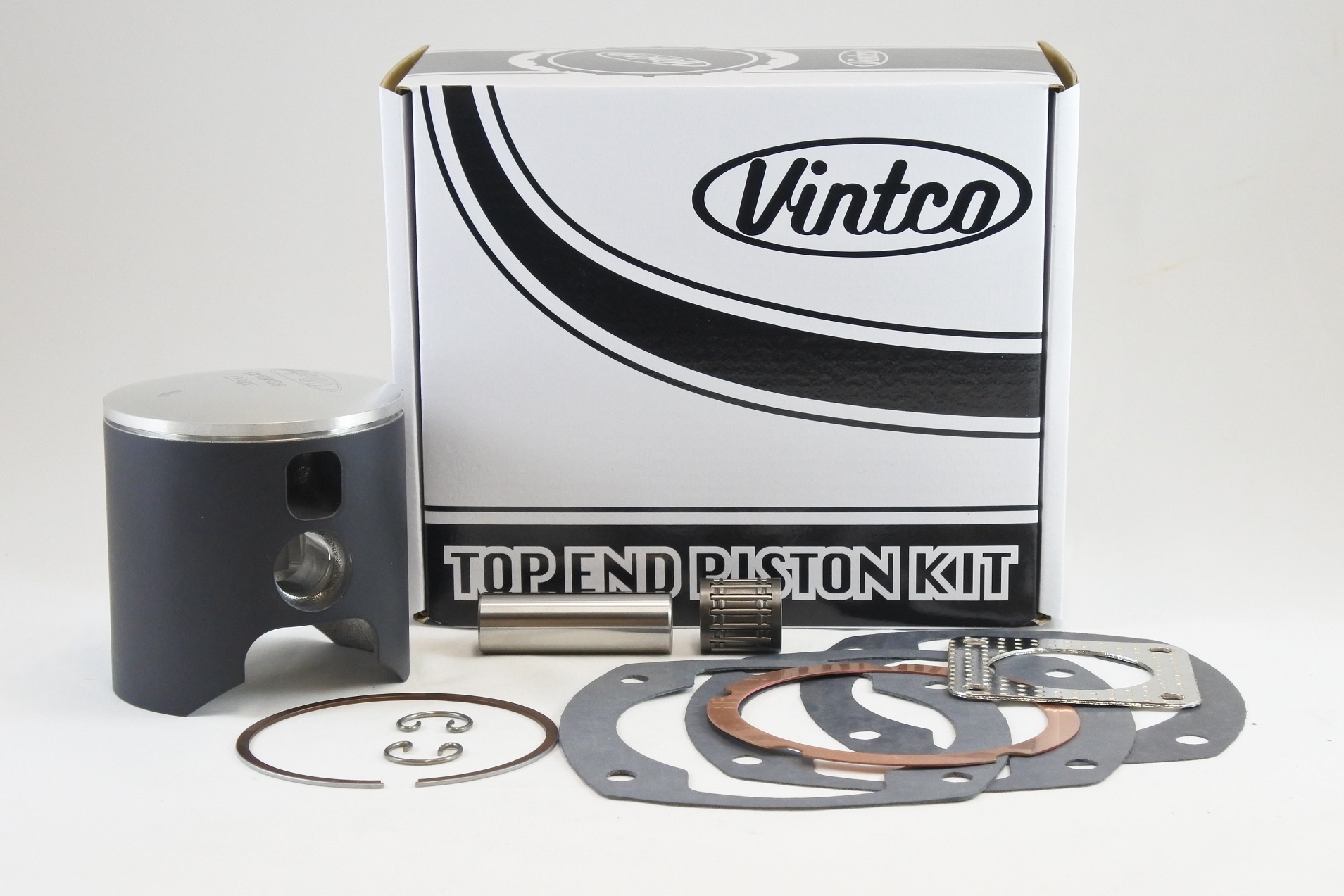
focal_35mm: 65
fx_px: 2427
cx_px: 672
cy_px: 448
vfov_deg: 20.9
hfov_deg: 31.0
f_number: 5.3
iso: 800
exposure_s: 1/125
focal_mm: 24.4
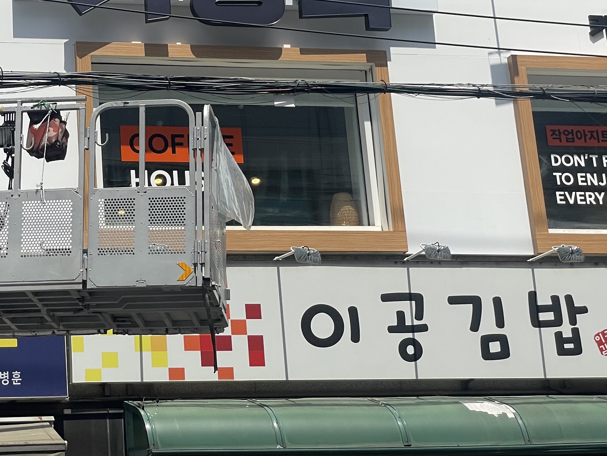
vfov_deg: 15.6
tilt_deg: +18.3
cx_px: 123
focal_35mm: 94
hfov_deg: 20.6
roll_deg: +2.8
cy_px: 96
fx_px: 1648
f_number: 2
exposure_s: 1/1916
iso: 25
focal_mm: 6
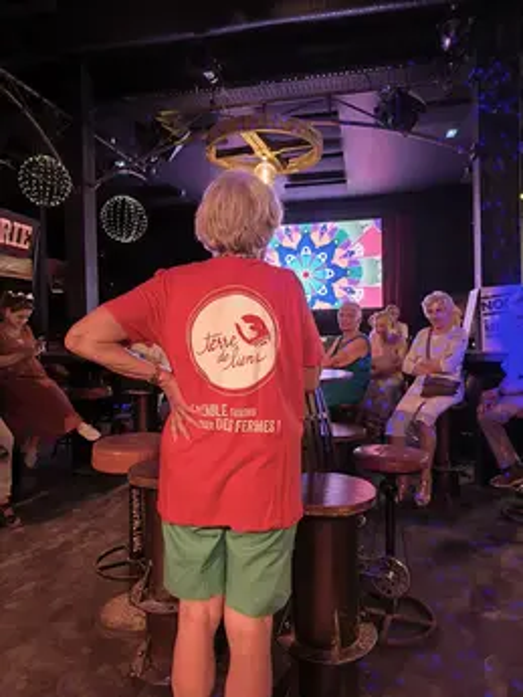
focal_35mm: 23
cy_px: 348
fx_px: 463
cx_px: 262
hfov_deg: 58.9
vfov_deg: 73.9
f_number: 1.65
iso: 4000
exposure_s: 1/25
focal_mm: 6.18
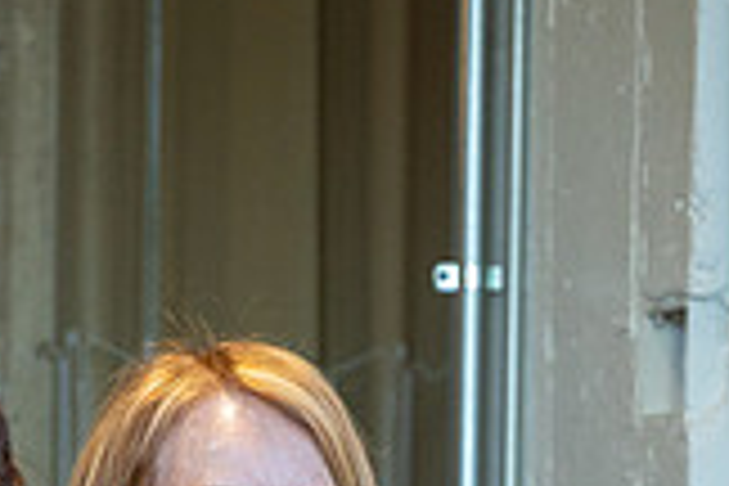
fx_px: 5062
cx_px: 225
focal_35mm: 250
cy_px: 842
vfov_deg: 5.4
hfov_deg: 8.2
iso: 1600
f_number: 4
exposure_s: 1/125
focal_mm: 70
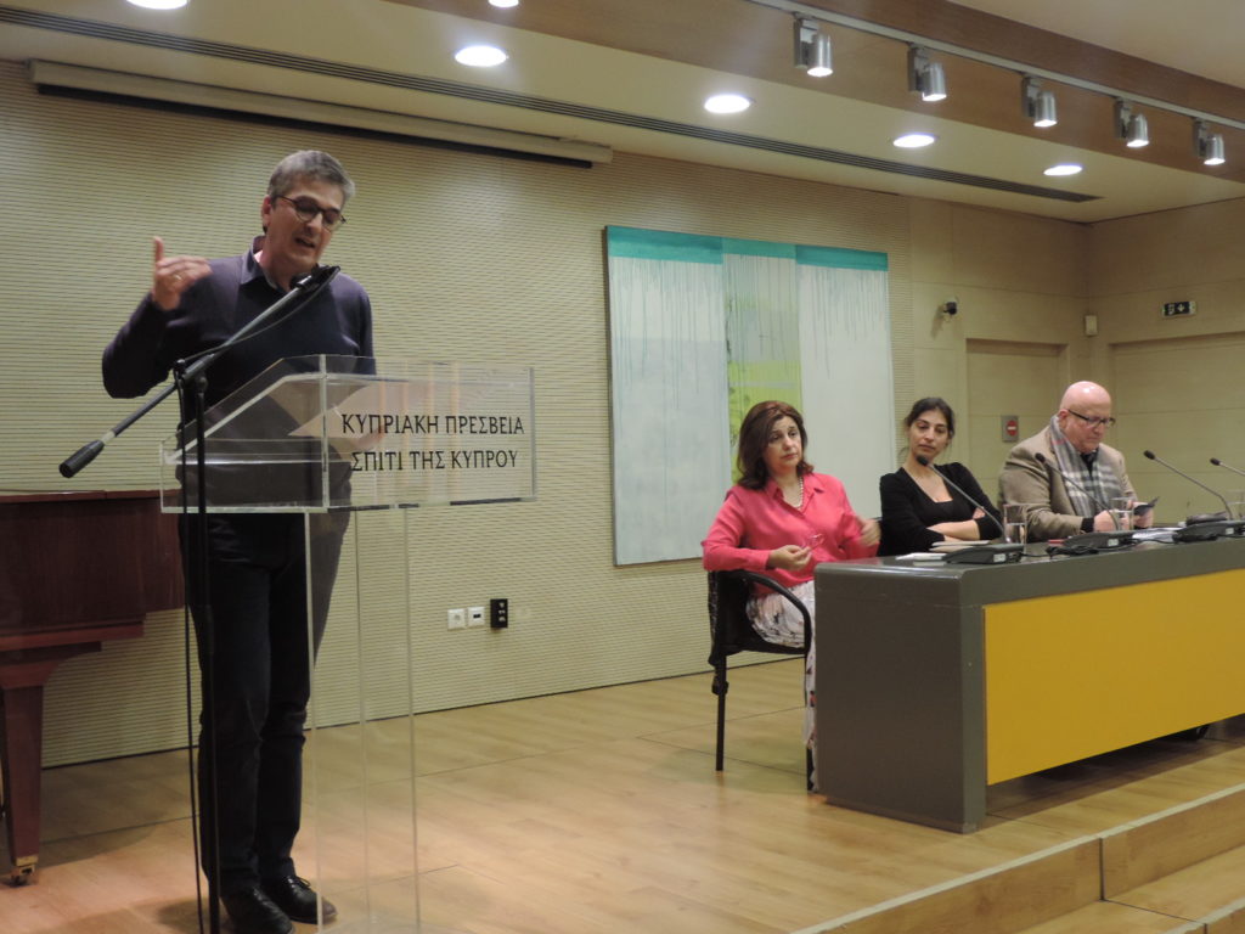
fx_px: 1439
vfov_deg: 36.0
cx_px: 622
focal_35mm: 40
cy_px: 467
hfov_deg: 46.8
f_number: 3.3
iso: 400
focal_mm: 7.1
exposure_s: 1/40
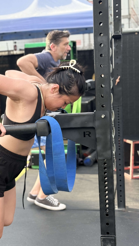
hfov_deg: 17.8
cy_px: 139
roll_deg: +3.2
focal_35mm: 67
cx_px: 29
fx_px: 439
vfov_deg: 31.4
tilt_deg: -8.3
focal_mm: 6.76
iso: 80
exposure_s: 1/951
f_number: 1.78
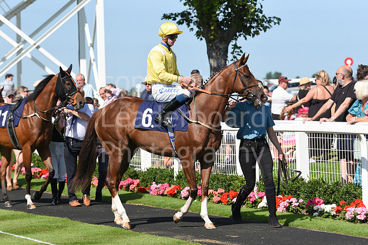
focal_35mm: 160
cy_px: 122
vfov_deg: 8.6
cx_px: 184
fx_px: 1636
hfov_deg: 12.8
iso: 400
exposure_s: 1/2500
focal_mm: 160
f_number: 5.6
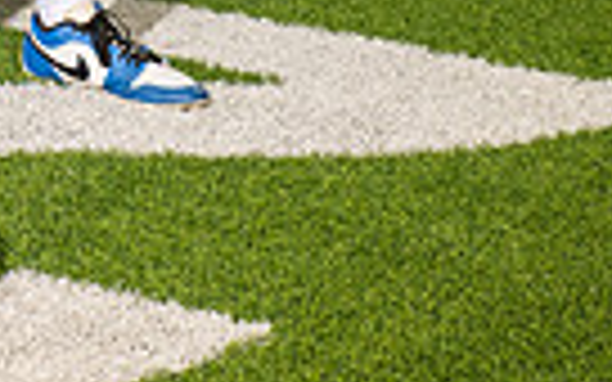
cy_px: -575
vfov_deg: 7.5
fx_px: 2702
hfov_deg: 12.8
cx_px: 27
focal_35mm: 162
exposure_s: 1/320
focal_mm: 48
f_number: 7.1
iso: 800
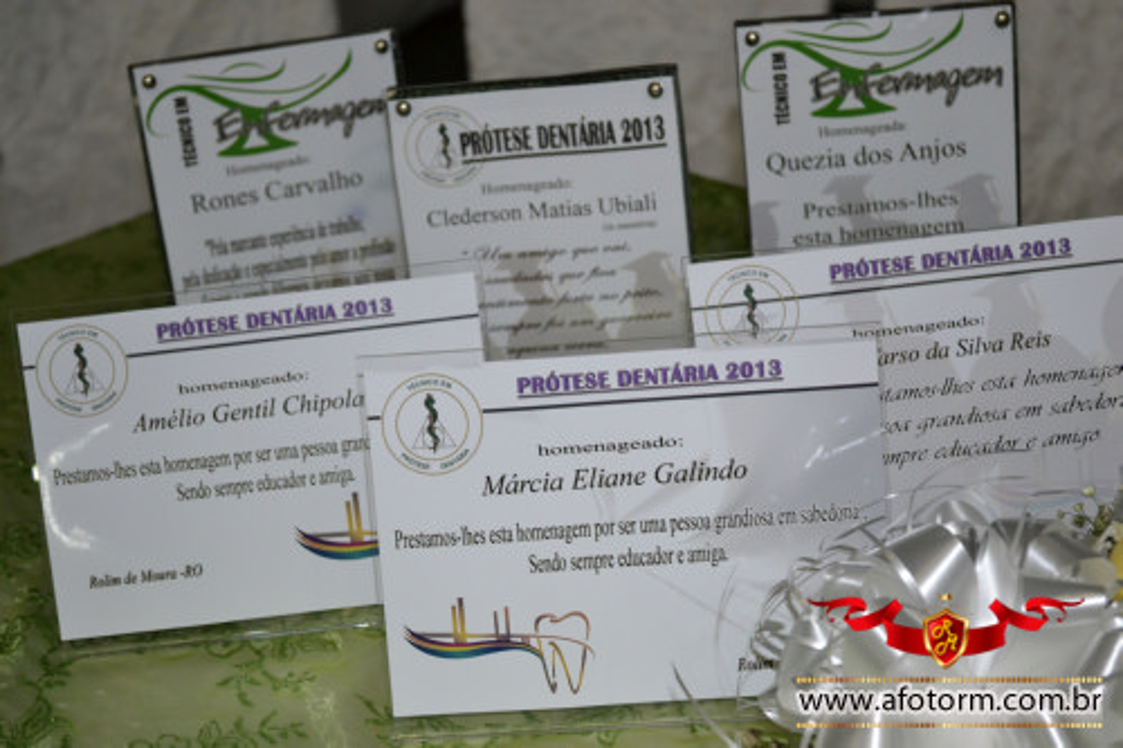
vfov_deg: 21.6
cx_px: 562
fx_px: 1964
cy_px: 374
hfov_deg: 31.9
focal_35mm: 63
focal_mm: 42
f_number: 5.3
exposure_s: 1/60
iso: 1400
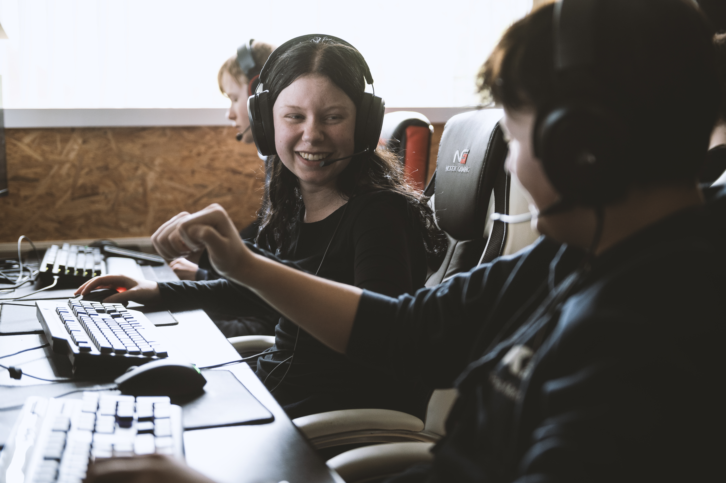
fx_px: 1008
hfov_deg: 39.6
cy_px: 242
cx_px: 363
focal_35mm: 50
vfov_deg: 27.0
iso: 1250
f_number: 2.8
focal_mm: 50
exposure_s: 1/200
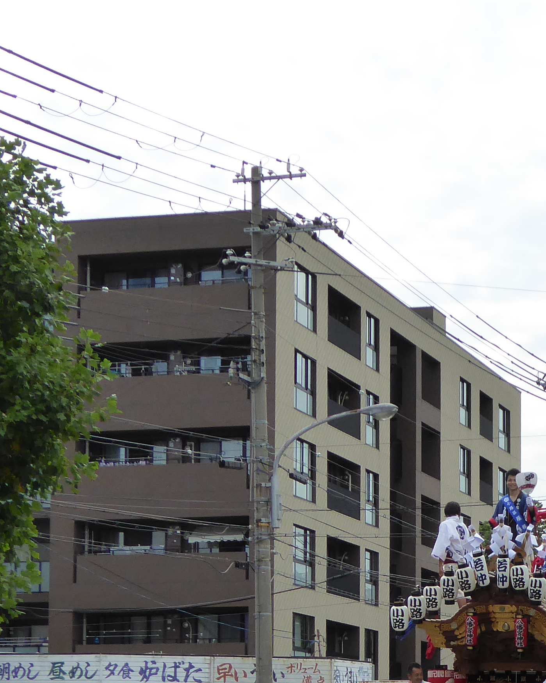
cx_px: 456
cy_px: 618
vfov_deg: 16.5
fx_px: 2323
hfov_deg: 13.3
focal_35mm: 115
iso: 160
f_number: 3.8
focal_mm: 7.2
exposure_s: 1/640
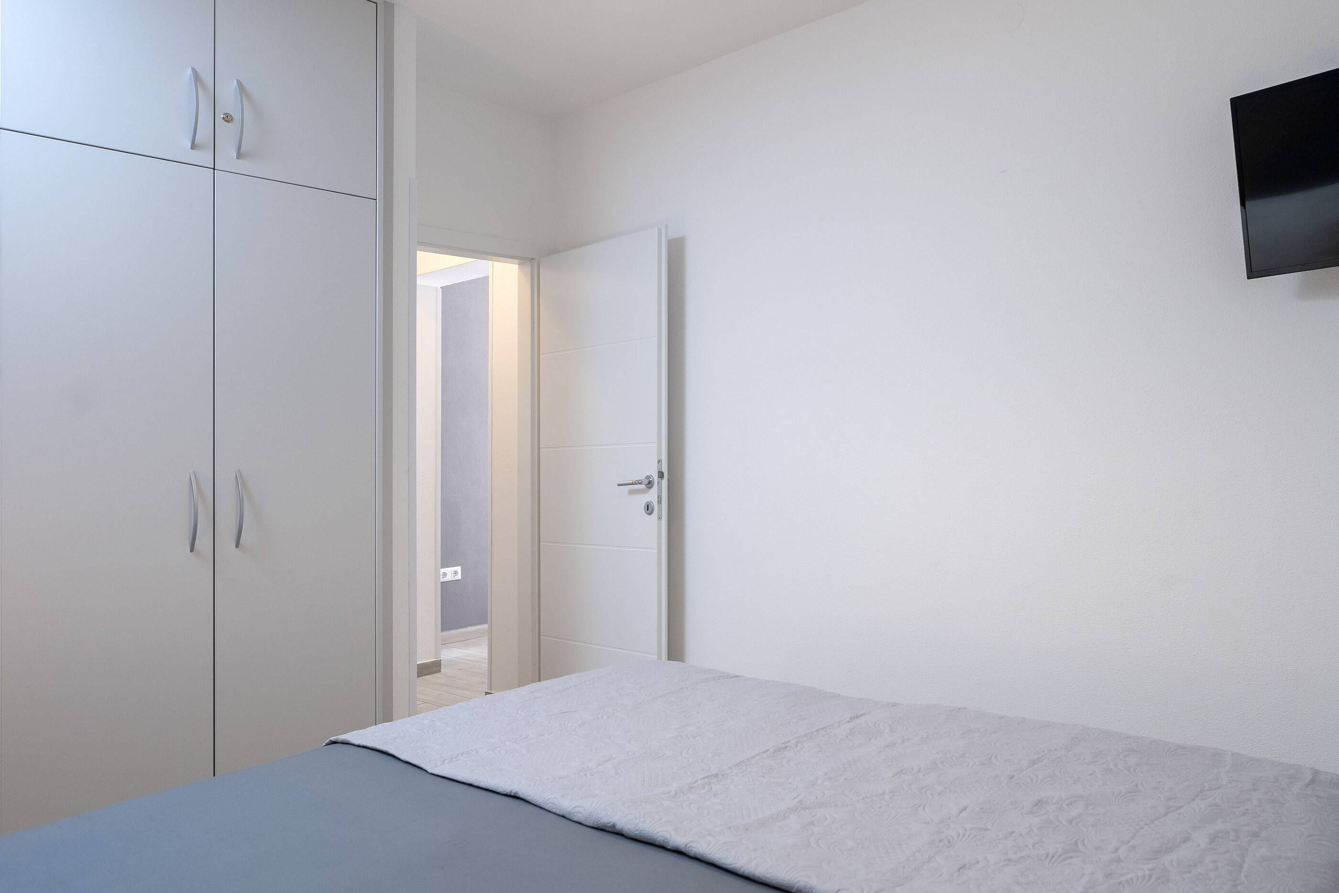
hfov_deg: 84.0
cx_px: 670
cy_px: 446
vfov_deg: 61.9
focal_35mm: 20
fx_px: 744
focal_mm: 20
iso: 640
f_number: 4
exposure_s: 1/60
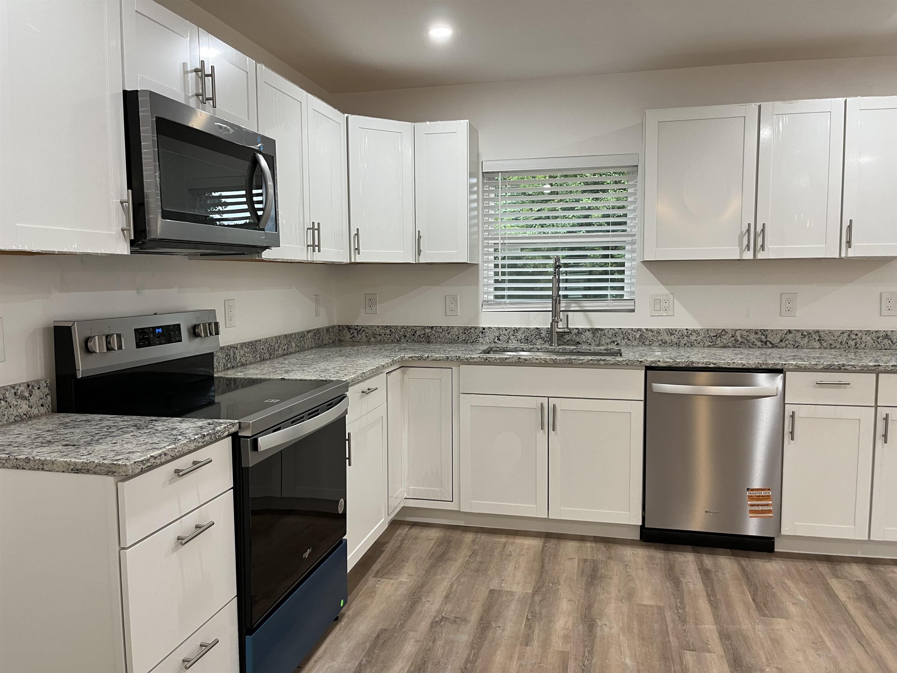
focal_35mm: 26
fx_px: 674
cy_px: 336
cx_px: 448
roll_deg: -0.2
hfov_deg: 67.3
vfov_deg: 53.1
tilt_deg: -5.0
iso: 80
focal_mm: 5.1
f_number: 1.6
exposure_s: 1/60
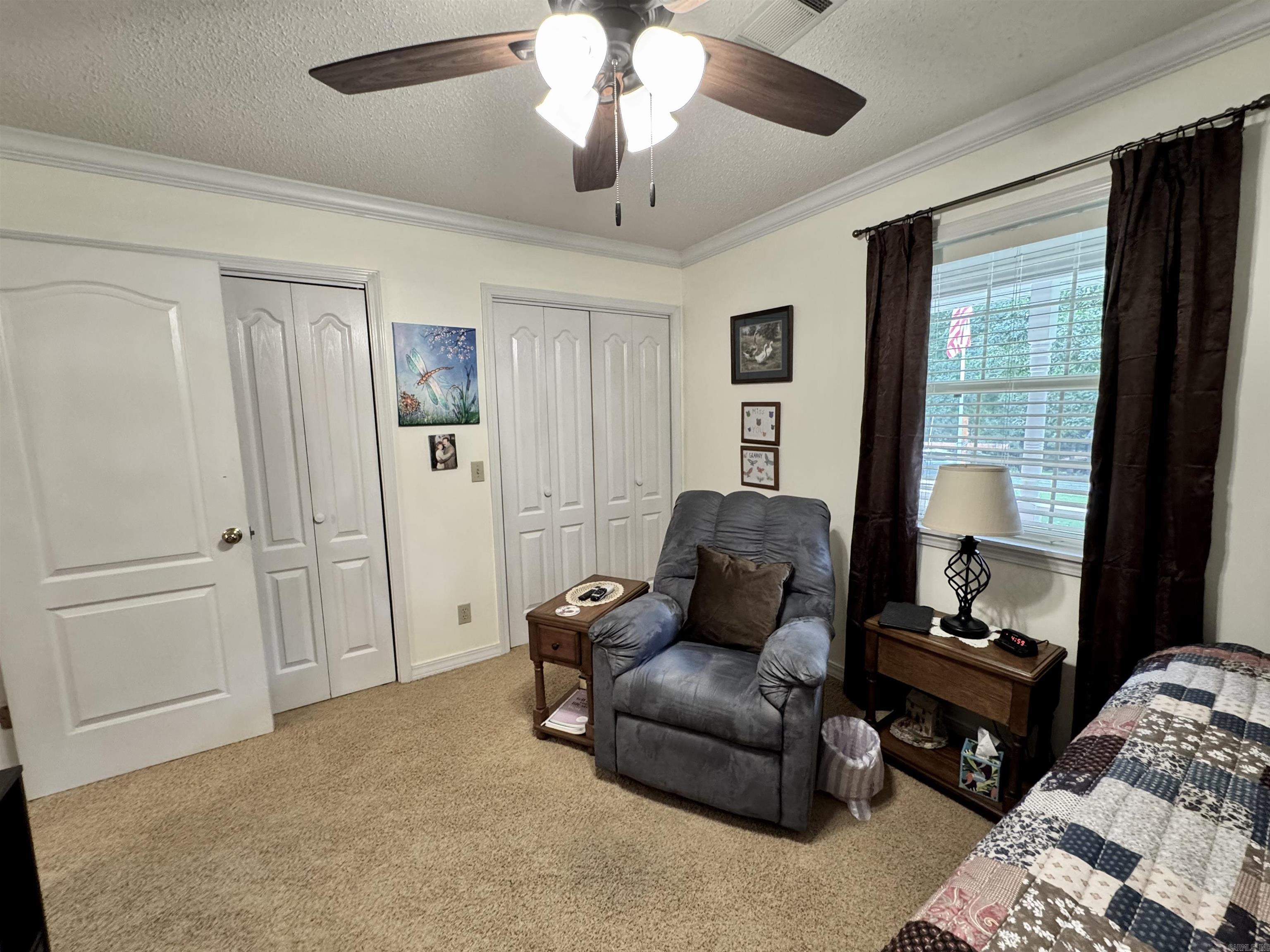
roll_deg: +1.6
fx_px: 514
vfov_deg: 85.7
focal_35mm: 14
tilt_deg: -8.6
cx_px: 635
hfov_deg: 102.1
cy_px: 476
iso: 320
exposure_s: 1/60
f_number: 2.2
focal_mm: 2.22
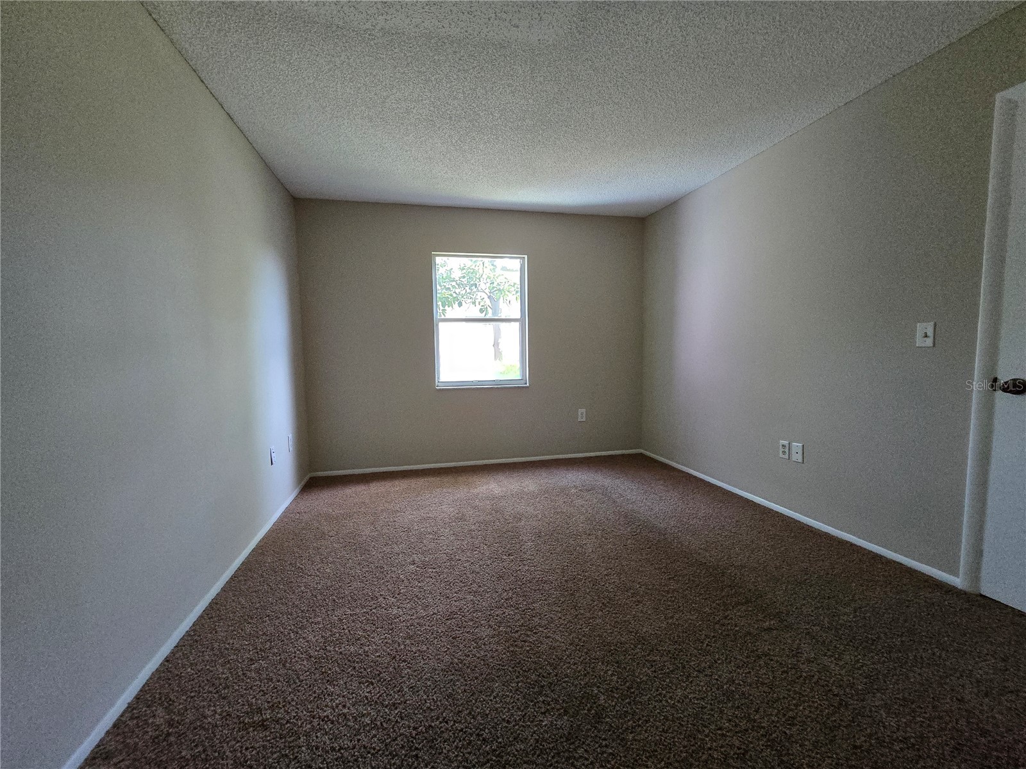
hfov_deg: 106.2
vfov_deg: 89.9
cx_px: 513
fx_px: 385
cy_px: 384
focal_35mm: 13
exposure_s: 1/60
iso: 1000
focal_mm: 2.2
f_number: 2.2
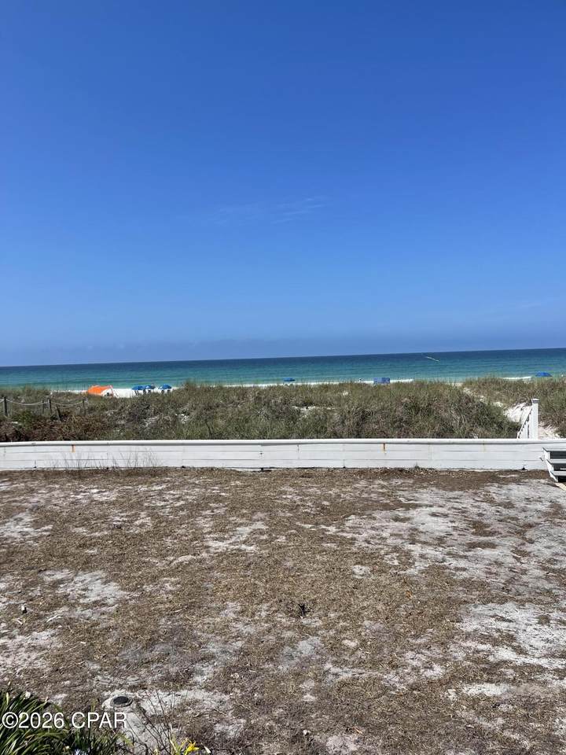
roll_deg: +2.6
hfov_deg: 54.9
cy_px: 378
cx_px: 283
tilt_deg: -2.1
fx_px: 545
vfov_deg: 69.4
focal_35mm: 25
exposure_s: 1/5618
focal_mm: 5.1
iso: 32
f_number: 1.6
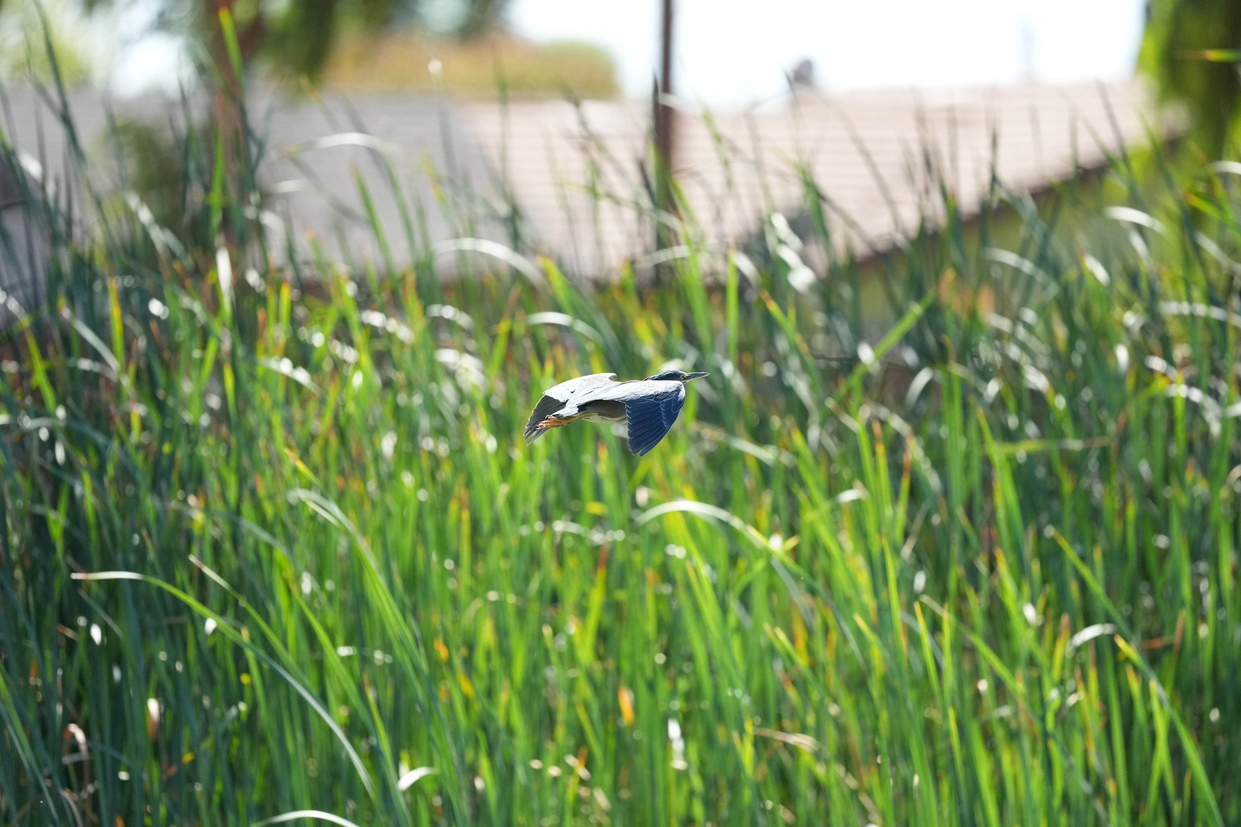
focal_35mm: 400
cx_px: 620
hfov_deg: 5.2
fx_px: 13788
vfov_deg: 3.4
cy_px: 414
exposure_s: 1/2500
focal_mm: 400
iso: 2000
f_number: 4.5
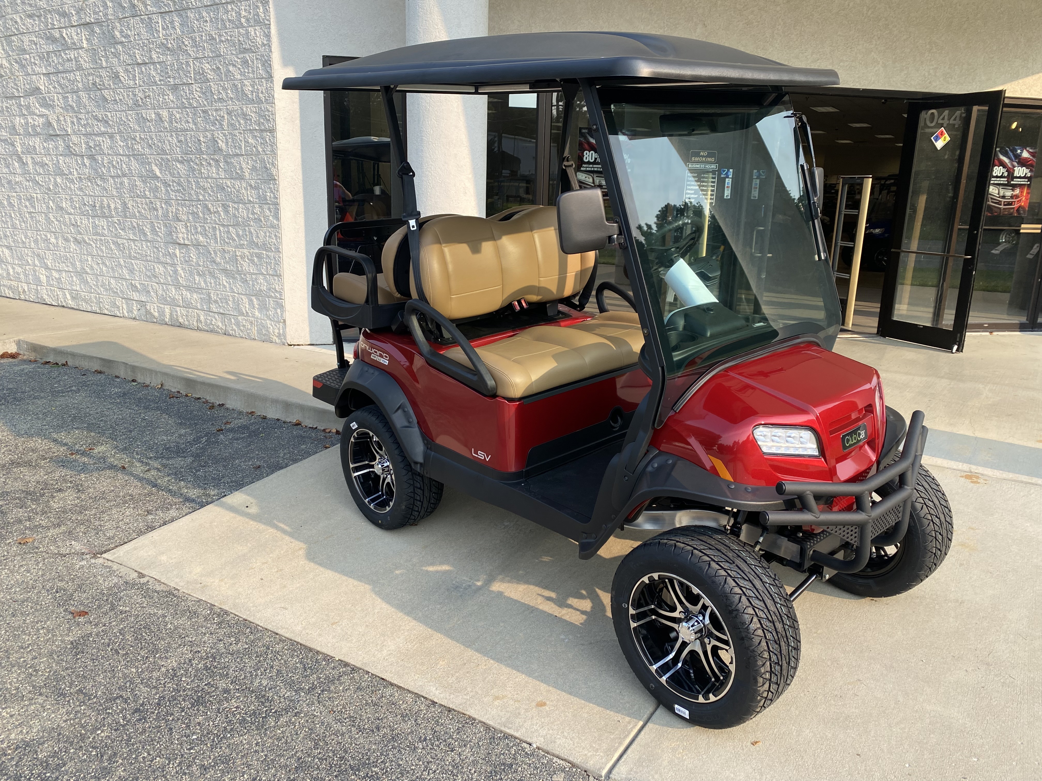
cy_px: 390
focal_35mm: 26
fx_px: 783
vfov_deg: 53.1
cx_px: 521
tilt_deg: -14.5
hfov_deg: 67.3
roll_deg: -1.6
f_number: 1.8
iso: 32
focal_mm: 4.25
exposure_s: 1/822
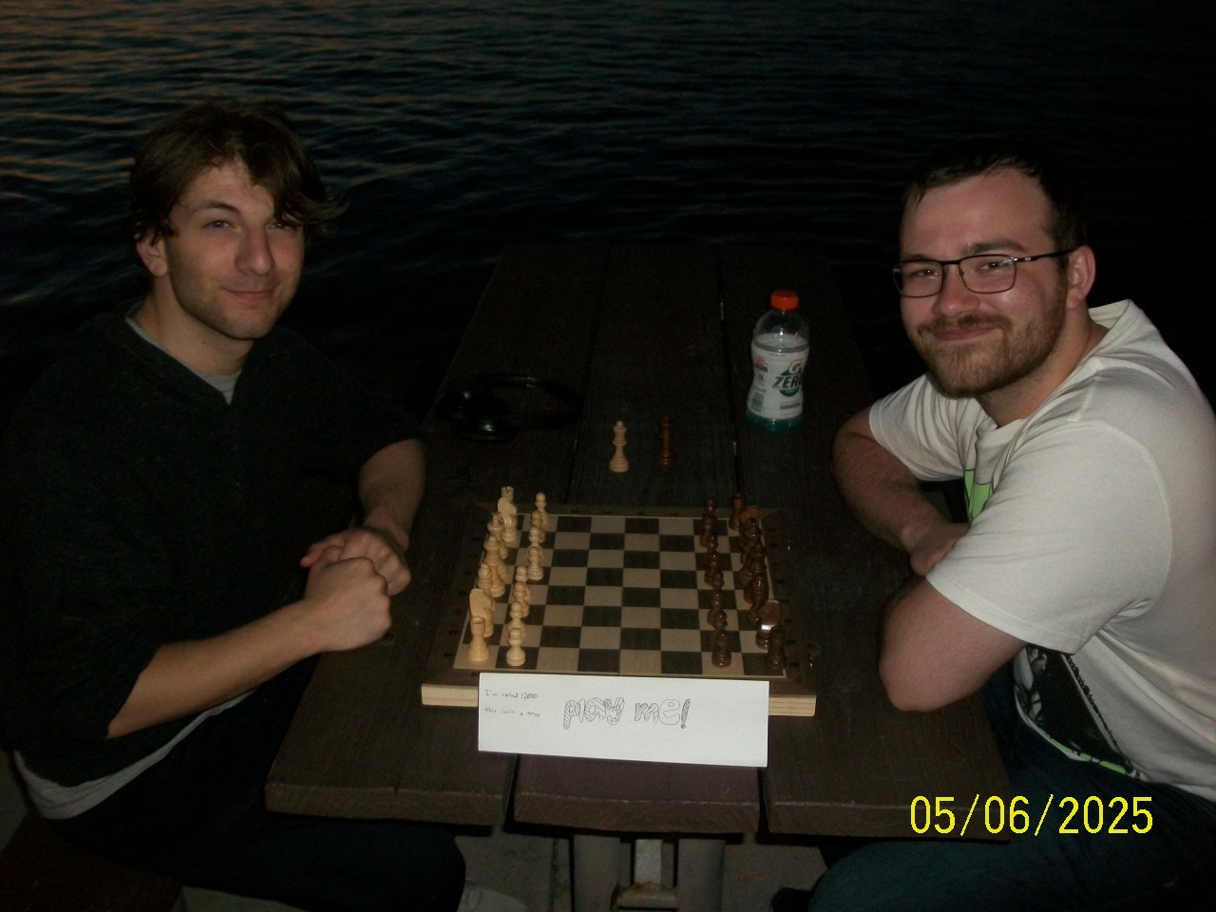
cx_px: 608
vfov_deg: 44.2
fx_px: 1124
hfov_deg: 56.8
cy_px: 456
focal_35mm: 32
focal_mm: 5.7
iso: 160
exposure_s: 1/30
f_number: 2.9
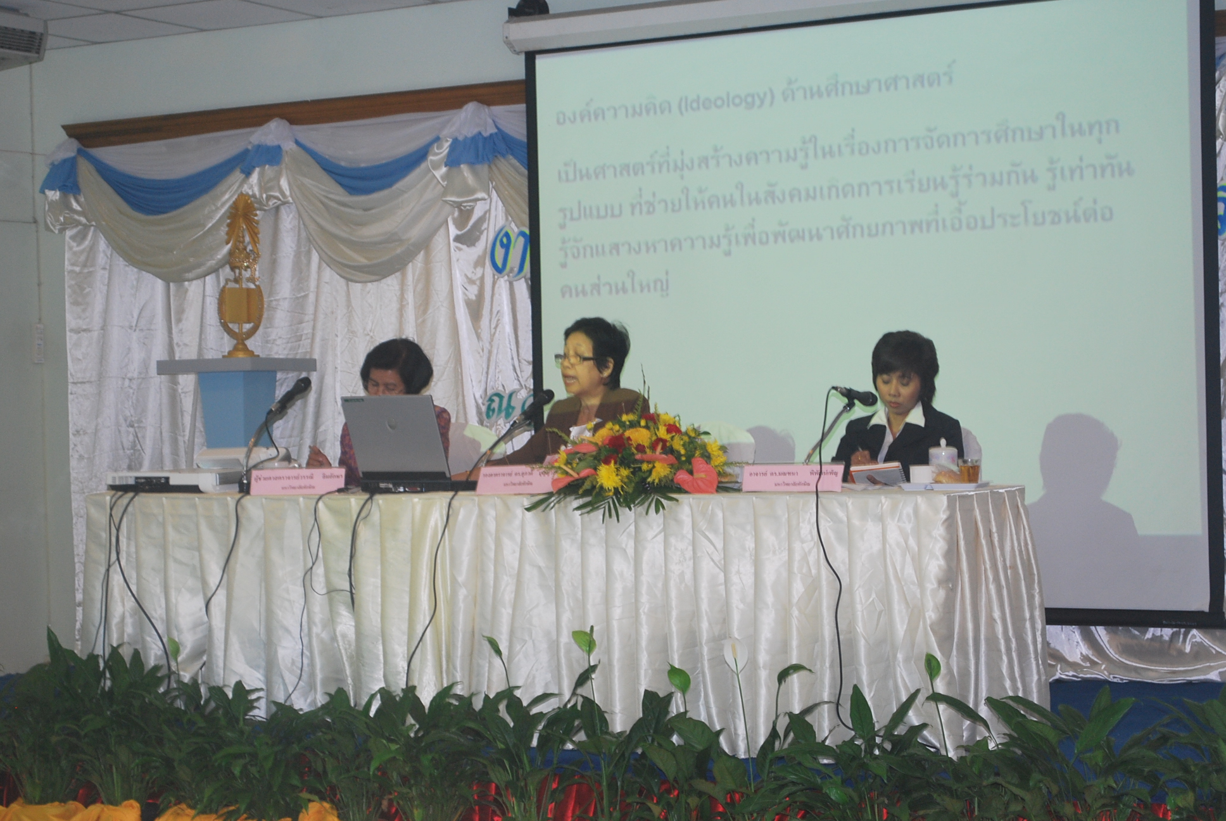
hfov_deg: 28.0
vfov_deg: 19.0
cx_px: 613
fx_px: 2455
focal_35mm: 72
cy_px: 410
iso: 400
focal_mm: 48
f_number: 5.6
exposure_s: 1/15
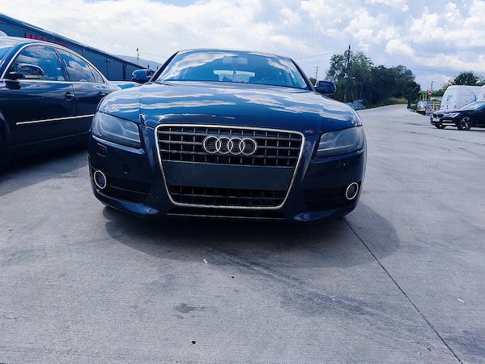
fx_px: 322
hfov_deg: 73.9
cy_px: 182
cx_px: 242
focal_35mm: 23
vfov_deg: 58.9
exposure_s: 1/1143
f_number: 1.65
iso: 50
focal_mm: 6.18
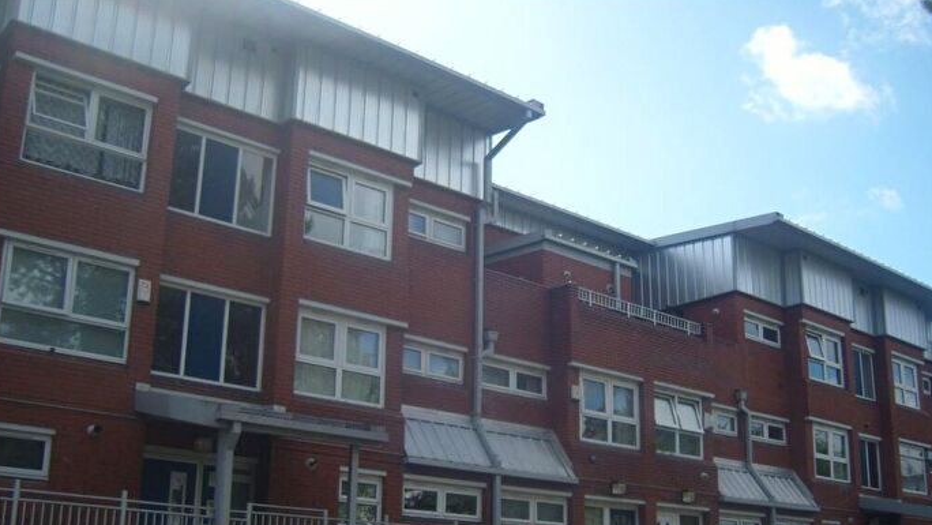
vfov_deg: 30.2
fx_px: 964
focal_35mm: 39
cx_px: 462
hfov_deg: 51.6
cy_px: 352
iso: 80
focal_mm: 7.4
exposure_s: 1/180
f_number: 7.1
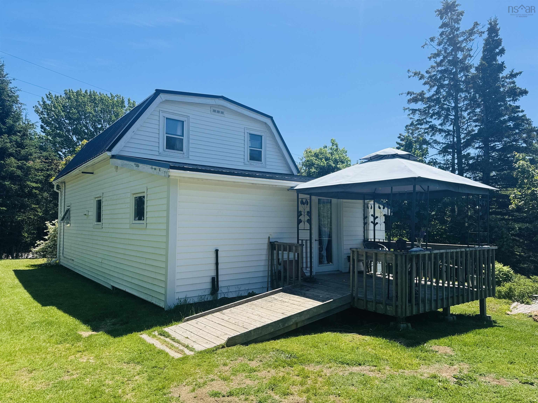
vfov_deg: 56.8
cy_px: 202
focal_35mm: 24
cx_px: 269
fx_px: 373
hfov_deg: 71.6
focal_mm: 6.76
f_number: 1.78
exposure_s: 1/3802
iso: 80
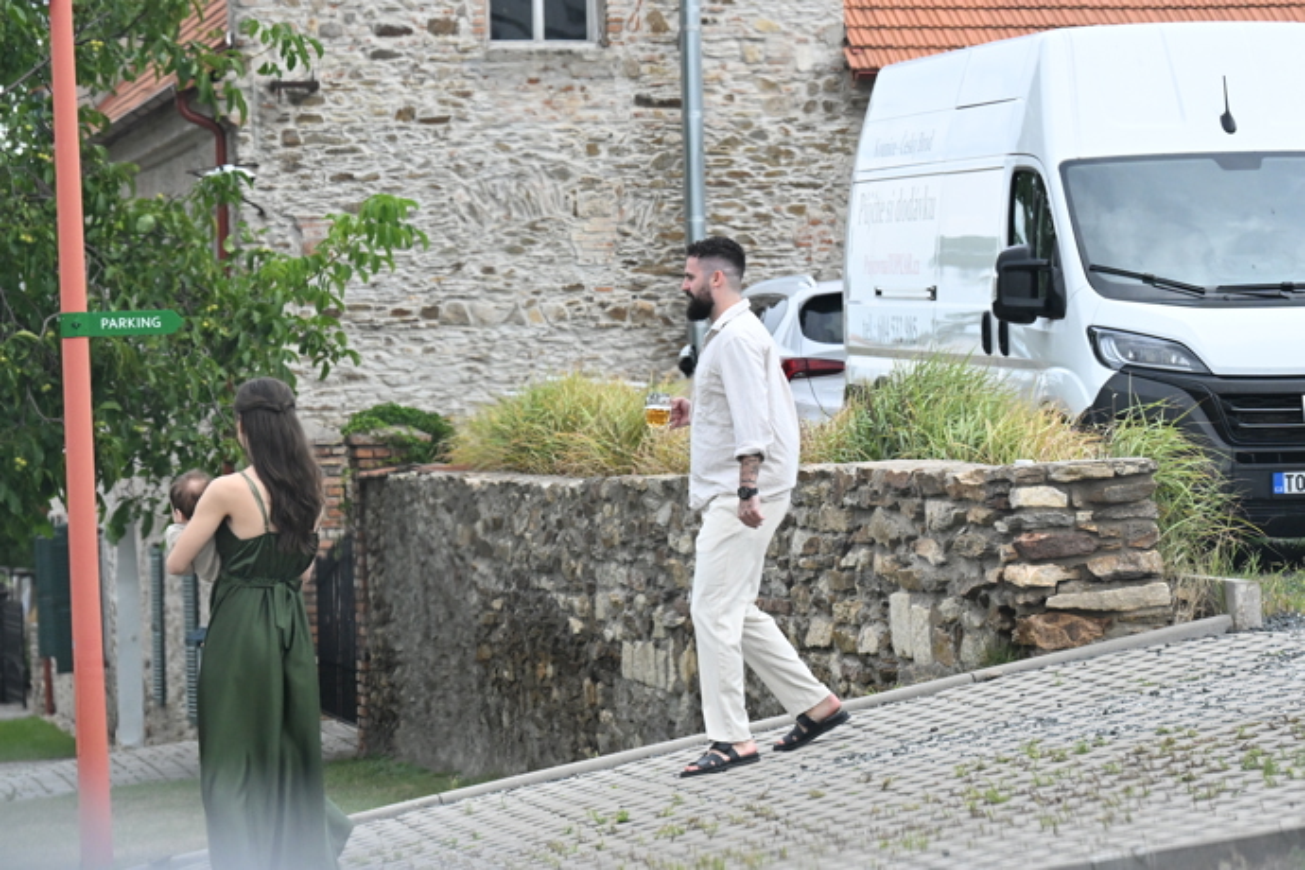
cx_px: 652
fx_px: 4712
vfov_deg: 10.5
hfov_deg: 15.8
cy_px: 435
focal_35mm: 130
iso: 2500
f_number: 4.5
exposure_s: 1/6400
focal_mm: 87
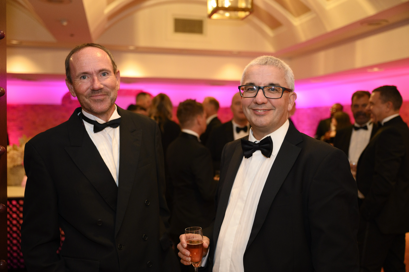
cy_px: 136
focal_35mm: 36
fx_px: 409
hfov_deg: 53.2
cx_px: 204
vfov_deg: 36.8
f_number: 2.8
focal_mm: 36
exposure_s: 1/60
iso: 3200
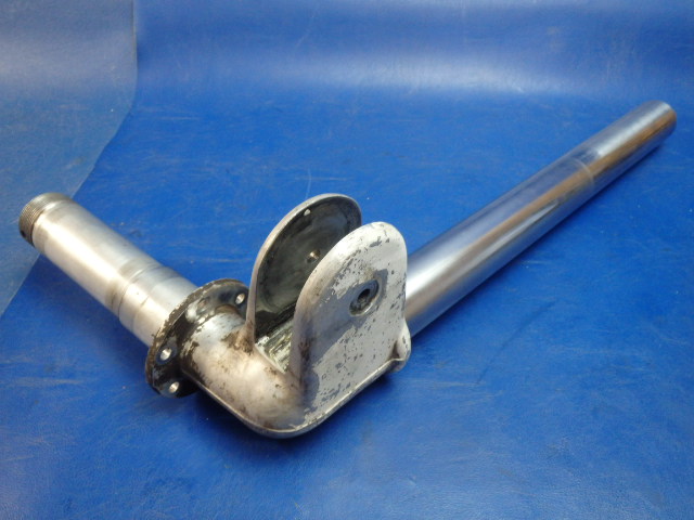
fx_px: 561
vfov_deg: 49.7
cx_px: 347
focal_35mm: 28
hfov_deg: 63.4
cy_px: 260
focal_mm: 5
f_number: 3.9
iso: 400
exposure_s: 1/30
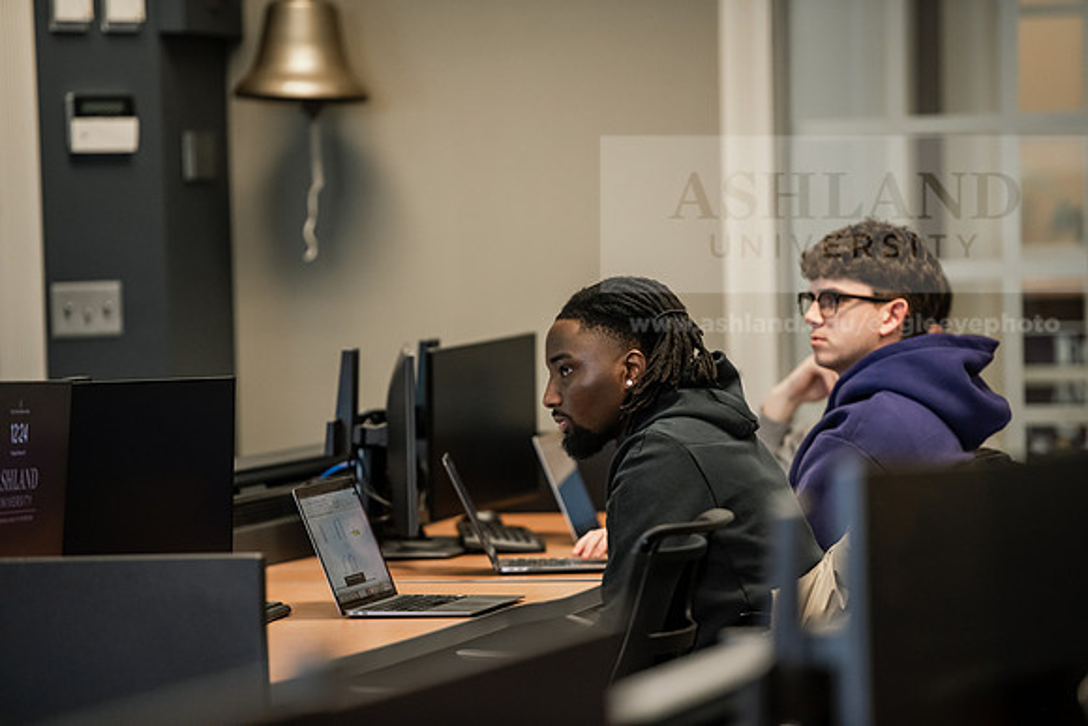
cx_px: 544
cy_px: 363
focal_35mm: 190
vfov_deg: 7.2
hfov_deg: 10.8
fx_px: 5743
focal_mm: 190
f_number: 2.8
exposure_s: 1/200
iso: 1250
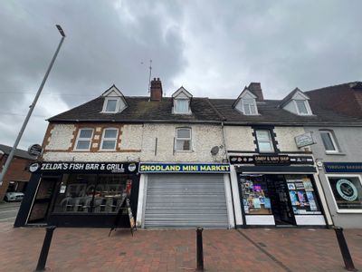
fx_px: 136
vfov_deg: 89.9
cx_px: 181
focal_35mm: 13
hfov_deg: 106.2
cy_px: 136
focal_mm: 1.57
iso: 32
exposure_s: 1/791
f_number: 1.8
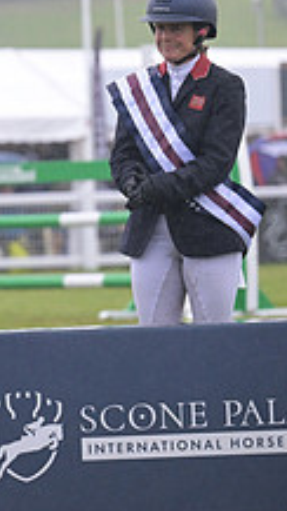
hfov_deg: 2.8
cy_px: 105
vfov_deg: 5.0
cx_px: -358
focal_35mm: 435
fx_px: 5887
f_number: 4.5
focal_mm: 155
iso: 1400
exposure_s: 1/1250
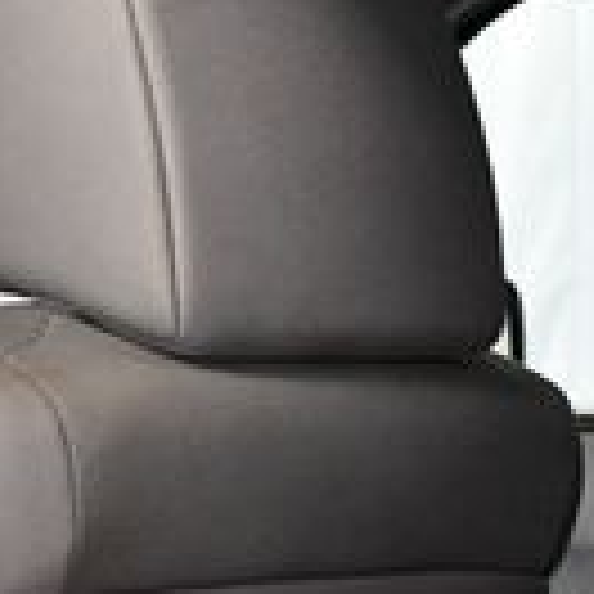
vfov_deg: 11.7
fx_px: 2873
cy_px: 508
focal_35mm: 148
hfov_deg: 11.8
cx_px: 140
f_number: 3.5
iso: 1600
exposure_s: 1/125
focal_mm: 18
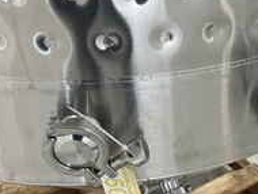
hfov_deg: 30.9
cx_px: 202
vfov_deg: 24.1
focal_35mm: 61
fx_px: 455
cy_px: 110
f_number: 1.8
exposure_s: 1/122
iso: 64
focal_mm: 3
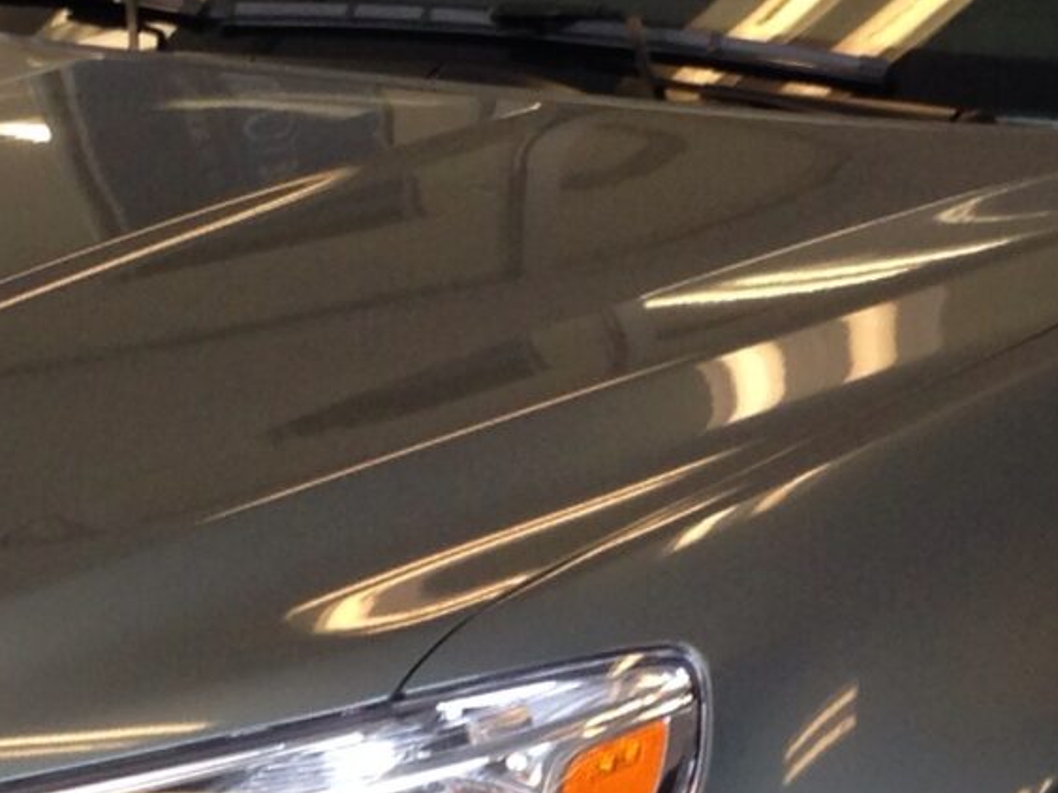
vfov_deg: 9.9
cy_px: 661
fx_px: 4584
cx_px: 737
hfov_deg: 13.1
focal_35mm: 150
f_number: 2.4
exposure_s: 1/20
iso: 64
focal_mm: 4.12
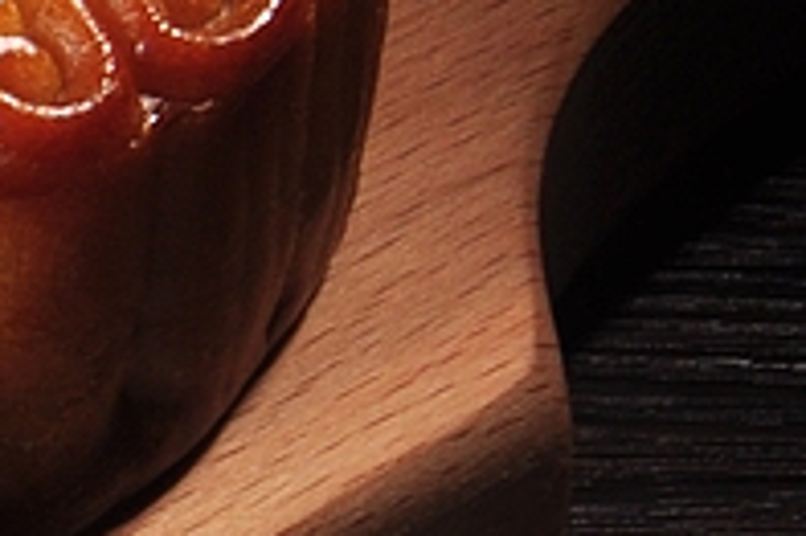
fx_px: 9149
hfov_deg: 4.8
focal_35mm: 409
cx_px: -1616
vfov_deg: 3.4
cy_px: 622
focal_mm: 42
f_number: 20
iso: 200
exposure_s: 1/125
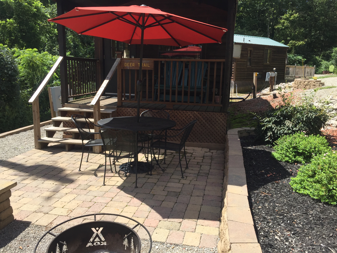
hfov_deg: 61.7
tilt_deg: -9.5
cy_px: 126
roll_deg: +1.4
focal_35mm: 29
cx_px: 168
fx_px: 282
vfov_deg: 48.2
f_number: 2.2
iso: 32
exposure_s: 1/1721
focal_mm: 4.15
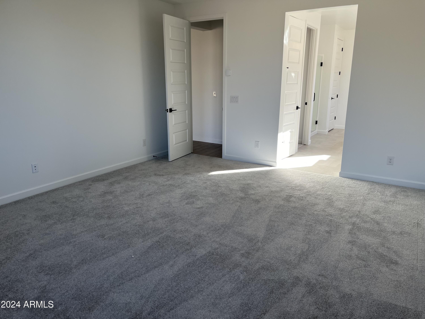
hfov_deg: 67.3
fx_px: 319
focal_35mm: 26
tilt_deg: -15.0
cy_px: 160
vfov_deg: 53.1
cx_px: 212
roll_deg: +0.4
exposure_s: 1/169
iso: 40
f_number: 1.6
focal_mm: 5.1
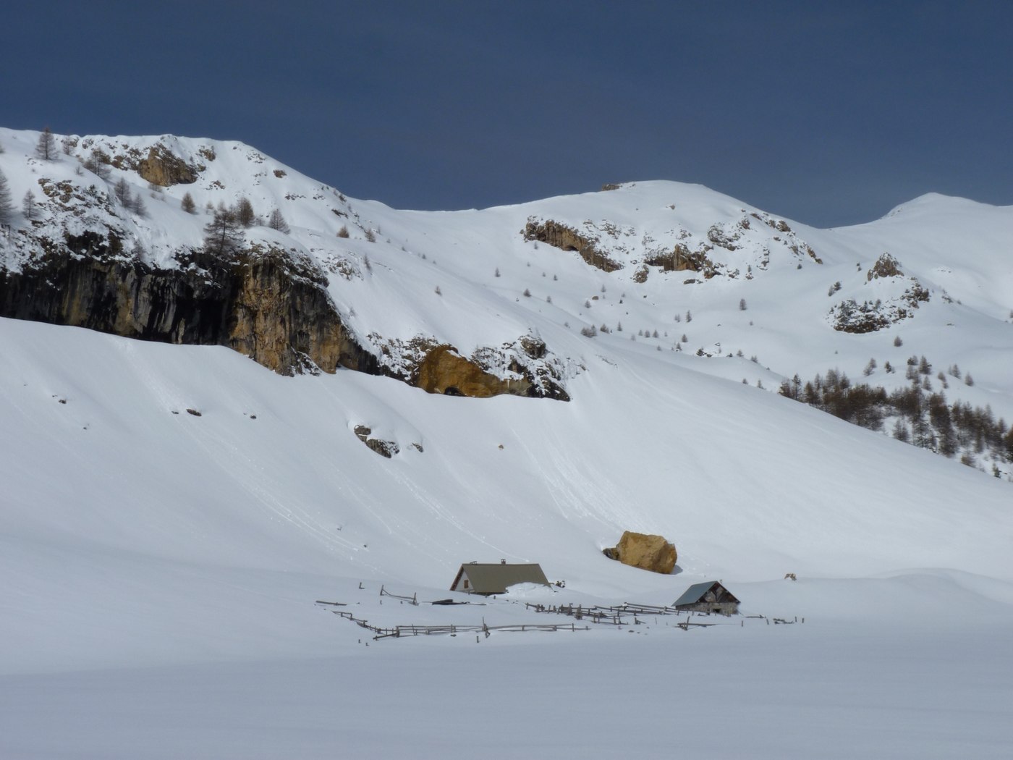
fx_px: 1844
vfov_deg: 23.3
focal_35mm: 63
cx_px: 506
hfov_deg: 30.7
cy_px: 380
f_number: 8
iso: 80
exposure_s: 1/800
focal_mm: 11.1
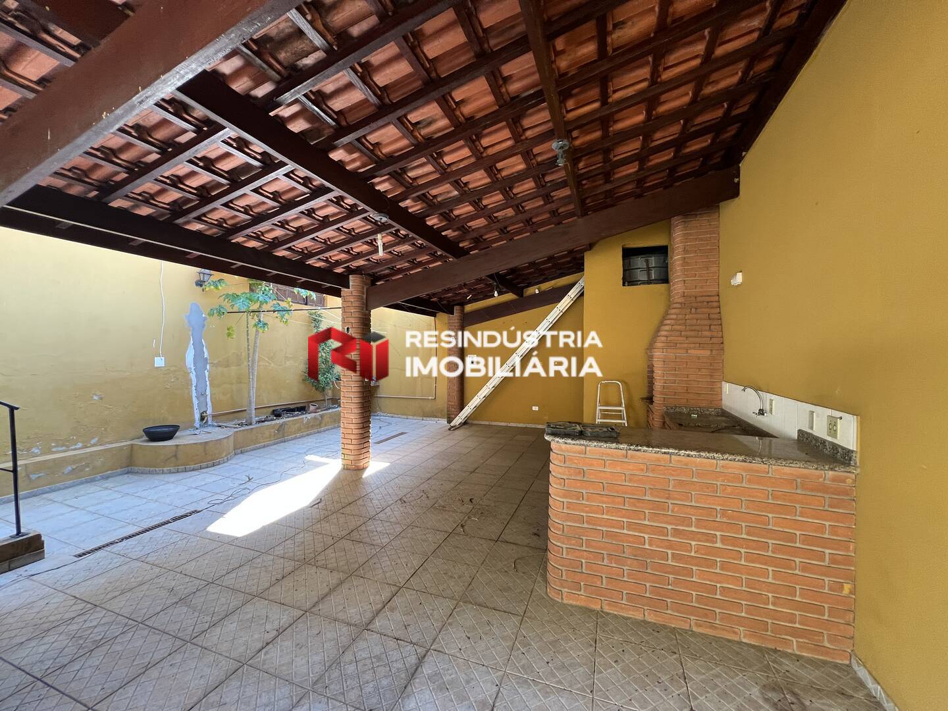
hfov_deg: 106.2
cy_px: 356
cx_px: 474
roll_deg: +0.1
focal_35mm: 13
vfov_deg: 89.9
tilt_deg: +0.3
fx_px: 356
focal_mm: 1.57
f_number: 1.8
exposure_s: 1/99
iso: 125
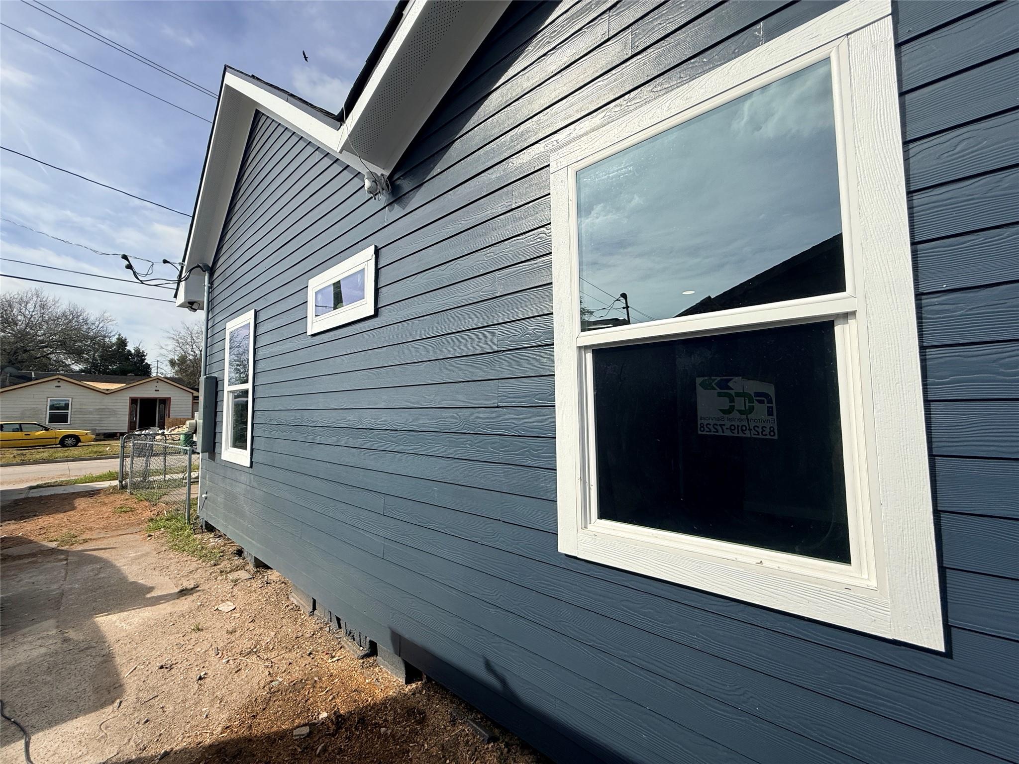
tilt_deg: +4.9
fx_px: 412
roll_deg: +0.9
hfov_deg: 102.1
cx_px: 510
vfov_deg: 85.7
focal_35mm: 14
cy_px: 382
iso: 50
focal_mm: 2.22
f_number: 2.2
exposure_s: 1/2506
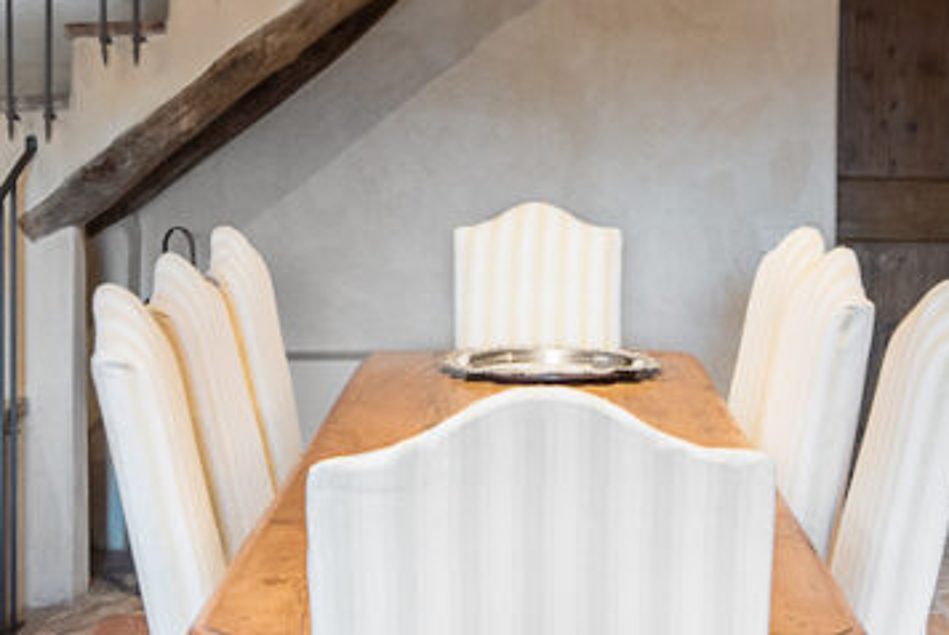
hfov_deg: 29.2
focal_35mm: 69
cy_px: 60
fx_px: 1820
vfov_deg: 19.4
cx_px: 554
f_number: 9
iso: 200
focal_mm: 16
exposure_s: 1/5
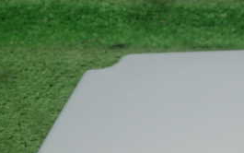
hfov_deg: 26.7
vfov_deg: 17.6
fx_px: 479
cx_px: 256
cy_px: 163
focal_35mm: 72
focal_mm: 5.5
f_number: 2.3
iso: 160
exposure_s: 1/125
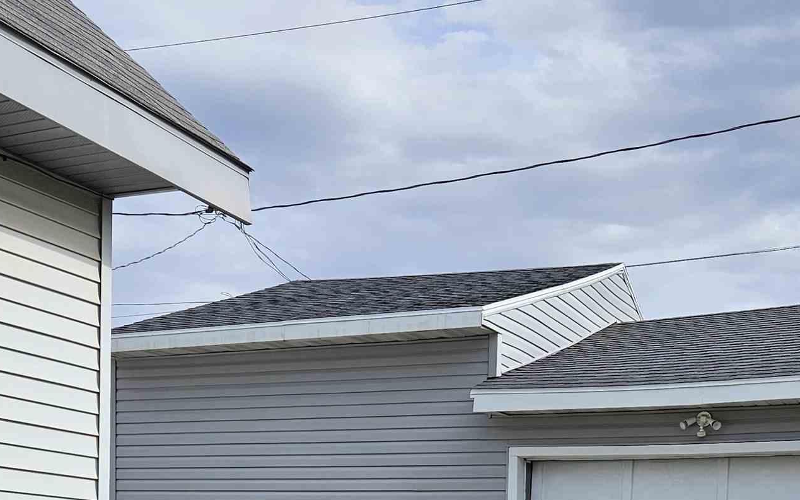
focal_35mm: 59
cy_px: 635
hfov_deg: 34.5
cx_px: 417
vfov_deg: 20.3
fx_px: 1286
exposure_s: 1/2210
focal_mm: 5.4
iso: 25
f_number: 1.8
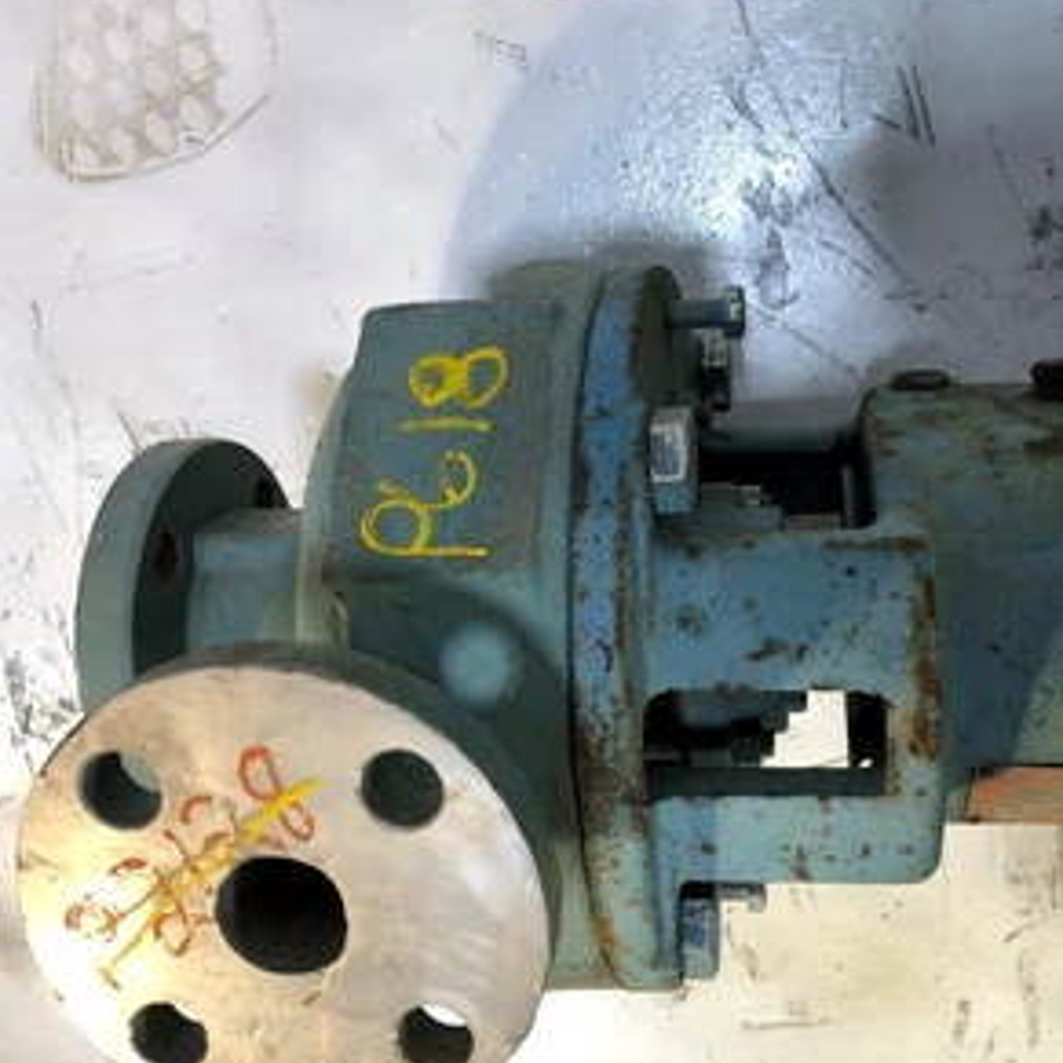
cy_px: 526
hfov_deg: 47.9
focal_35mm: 34
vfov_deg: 48.4
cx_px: 672
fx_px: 1181
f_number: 1.8
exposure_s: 1/120
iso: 50
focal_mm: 4
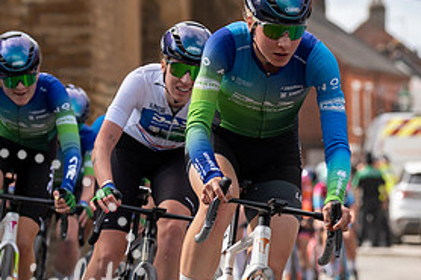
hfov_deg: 4.9
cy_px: 48
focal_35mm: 417
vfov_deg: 3.3
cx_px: 314
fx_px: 4874
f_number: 4
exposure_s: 1/1000
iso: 160
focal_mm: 113
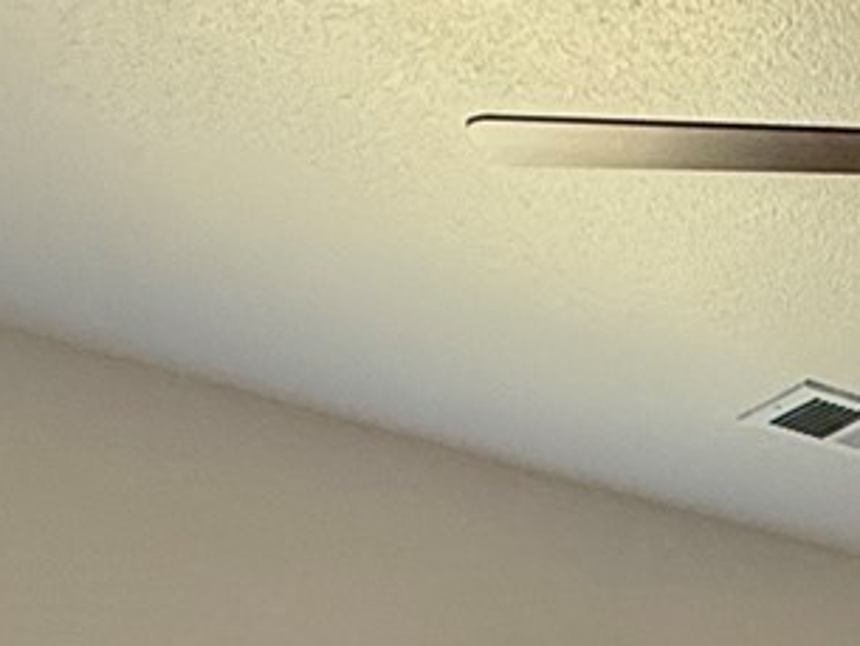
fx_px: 2187
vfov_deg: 12.5
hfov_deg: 20.0
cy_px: 1619
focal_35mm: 88
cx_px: 1187
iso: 200
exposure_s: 1/120
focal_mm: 2.22
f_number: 2.2
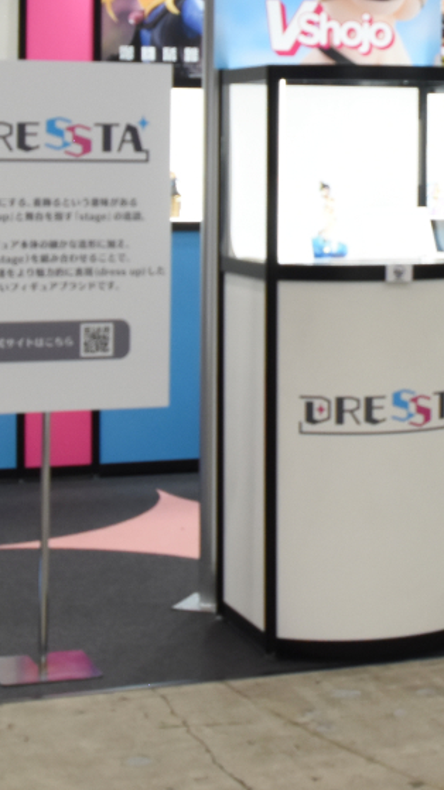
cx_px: 433
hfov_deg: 14.5
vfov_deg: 25.2
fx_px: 1718
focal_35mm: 82
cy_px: 96
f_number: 8
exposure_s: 1/60
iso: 640
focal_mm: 18
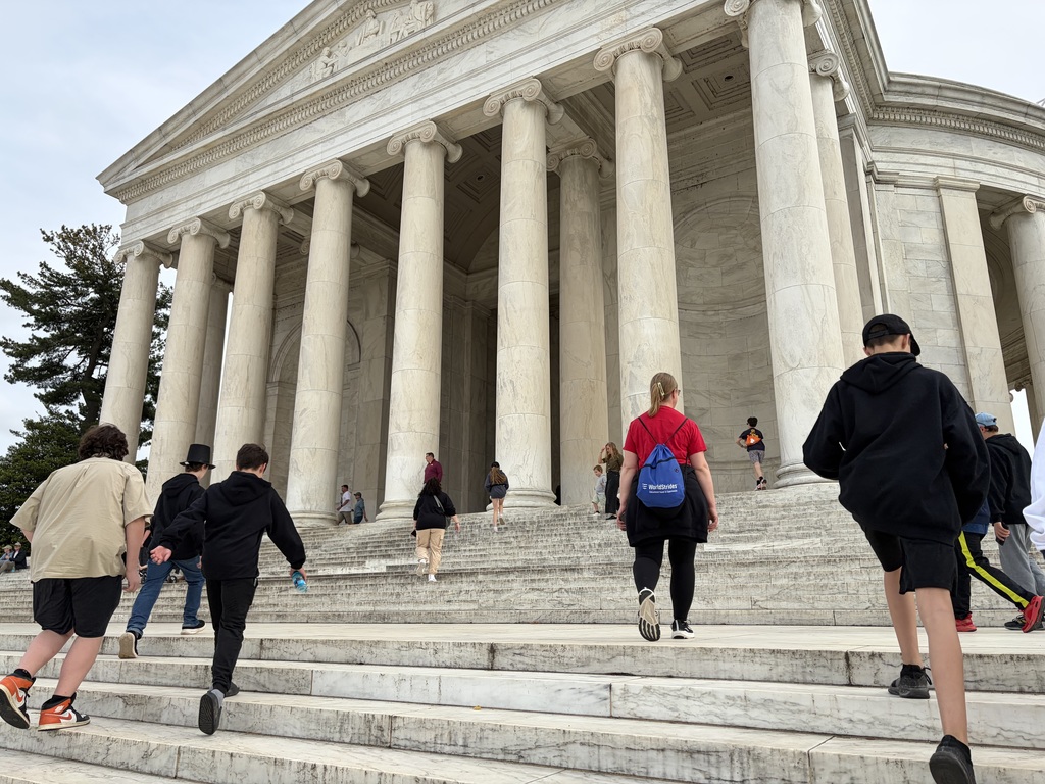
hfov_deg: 67.3
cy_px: 392
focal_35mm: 26
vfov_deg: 53.1
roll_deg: +0.2
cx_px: 522
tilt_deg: +18.2
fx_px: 785
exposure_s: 1/2451
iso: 50
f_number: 1.6
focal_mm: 5.96
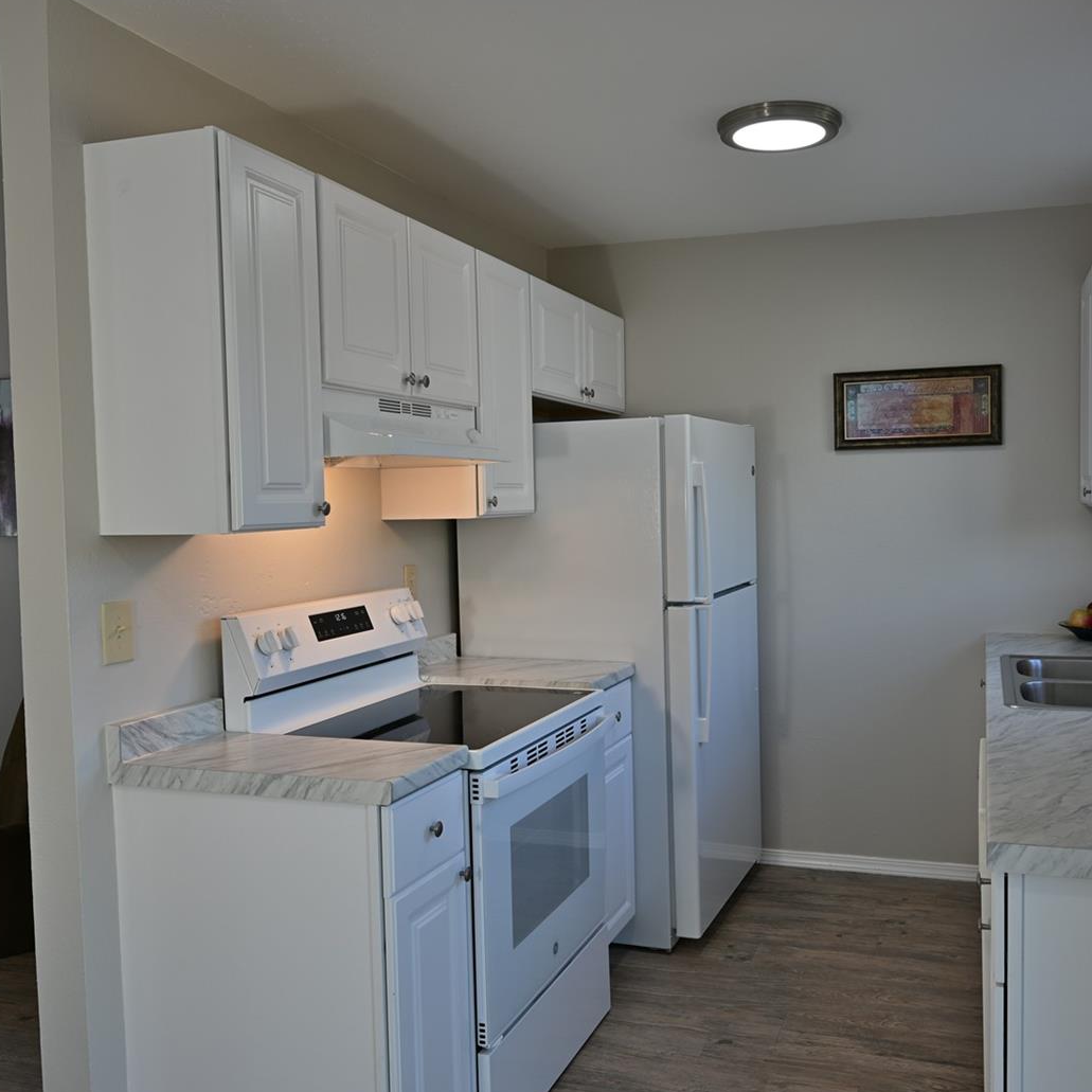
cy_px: 553
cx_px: 635
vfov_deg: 54.6
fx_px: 1059
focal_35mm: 30
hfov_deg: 54.3
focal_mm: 22.5
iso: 320
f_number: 8
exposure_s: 1/50
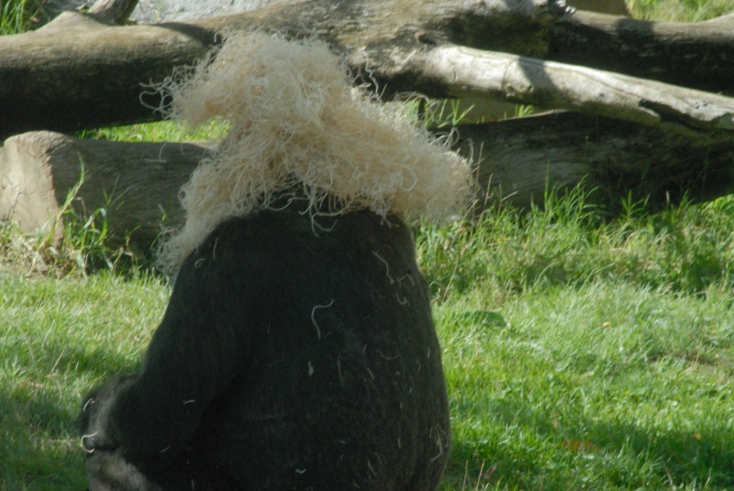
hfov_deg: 4.6
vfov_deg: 3.1
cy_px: 246
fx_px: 9183
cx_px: 367
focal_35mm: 450
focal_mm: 300
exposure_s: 1/90
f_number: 32
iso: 1600
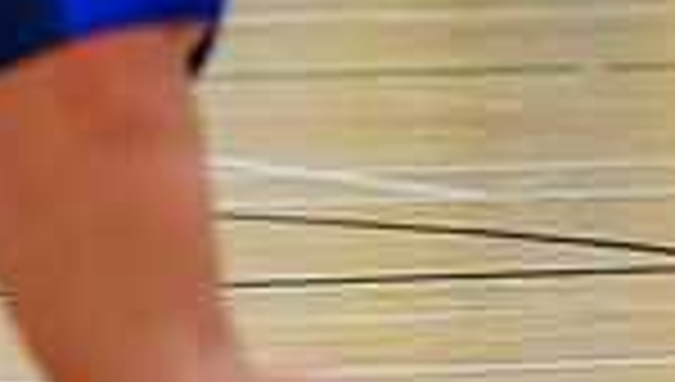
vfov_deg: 1.3
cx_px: -583
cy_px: -614
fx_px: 17356
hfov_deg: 2.2
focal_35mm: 968
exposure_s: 1/800
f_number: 3.5
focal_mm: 200
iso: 6400
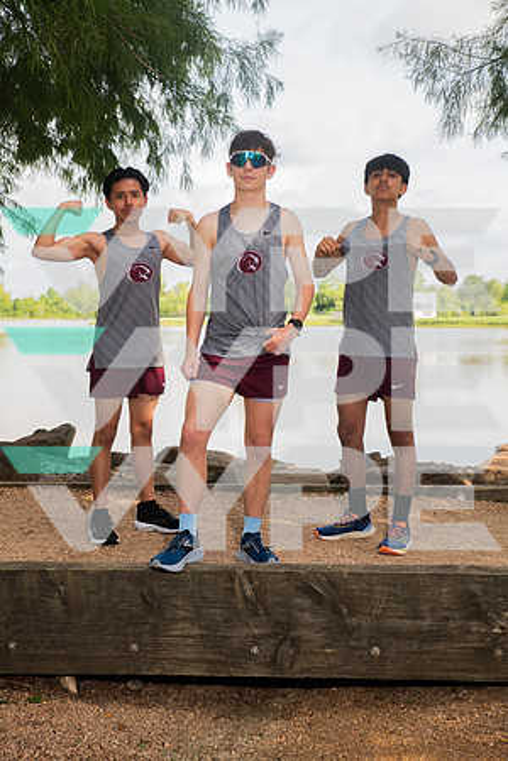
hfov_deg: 26.0
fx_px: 1101
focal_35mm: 52
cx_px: 254
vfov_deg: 38.2
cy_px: 380
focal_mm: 52
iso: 250
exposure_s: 1/250
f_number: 7.1
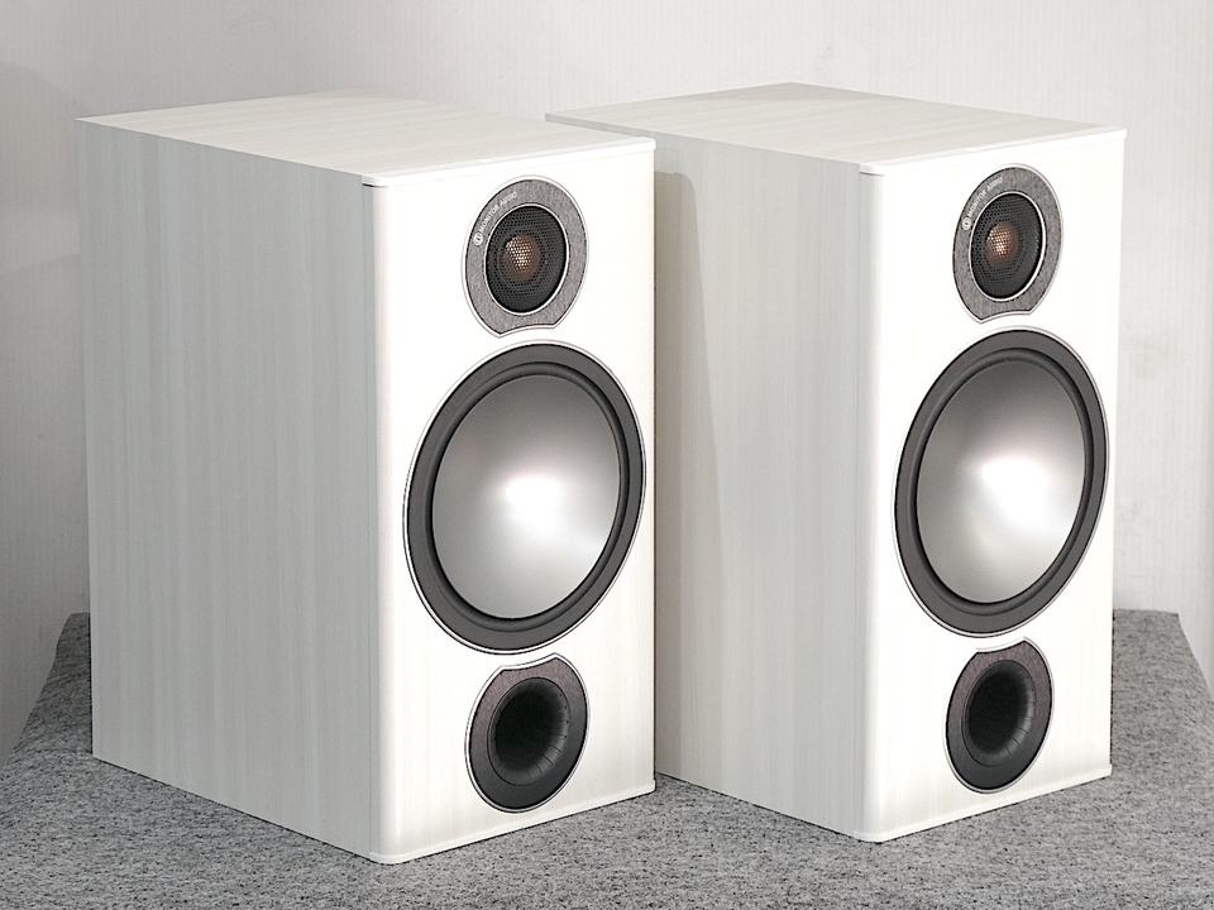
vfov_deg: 12.9
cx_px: 607
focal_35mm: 115
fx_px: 4033
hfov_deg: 17.1
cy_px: 455
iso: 100
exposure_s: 1/20
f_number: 5.1
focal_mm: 20.6
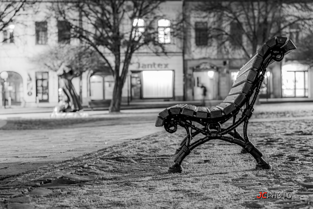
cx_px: 156
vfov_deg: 47.9
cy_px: 104
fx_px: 235
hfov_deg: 67.4
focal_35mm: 27
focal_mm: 18
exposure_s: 1/2
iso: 6400
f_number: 3.5
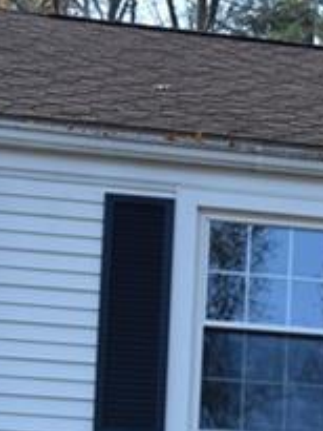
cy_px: 681
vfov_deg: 11.4
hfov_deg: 8.1
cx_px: 839
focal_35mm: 165
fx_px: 2056
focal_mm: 23
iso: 400
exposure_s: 1/200
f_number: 7.1
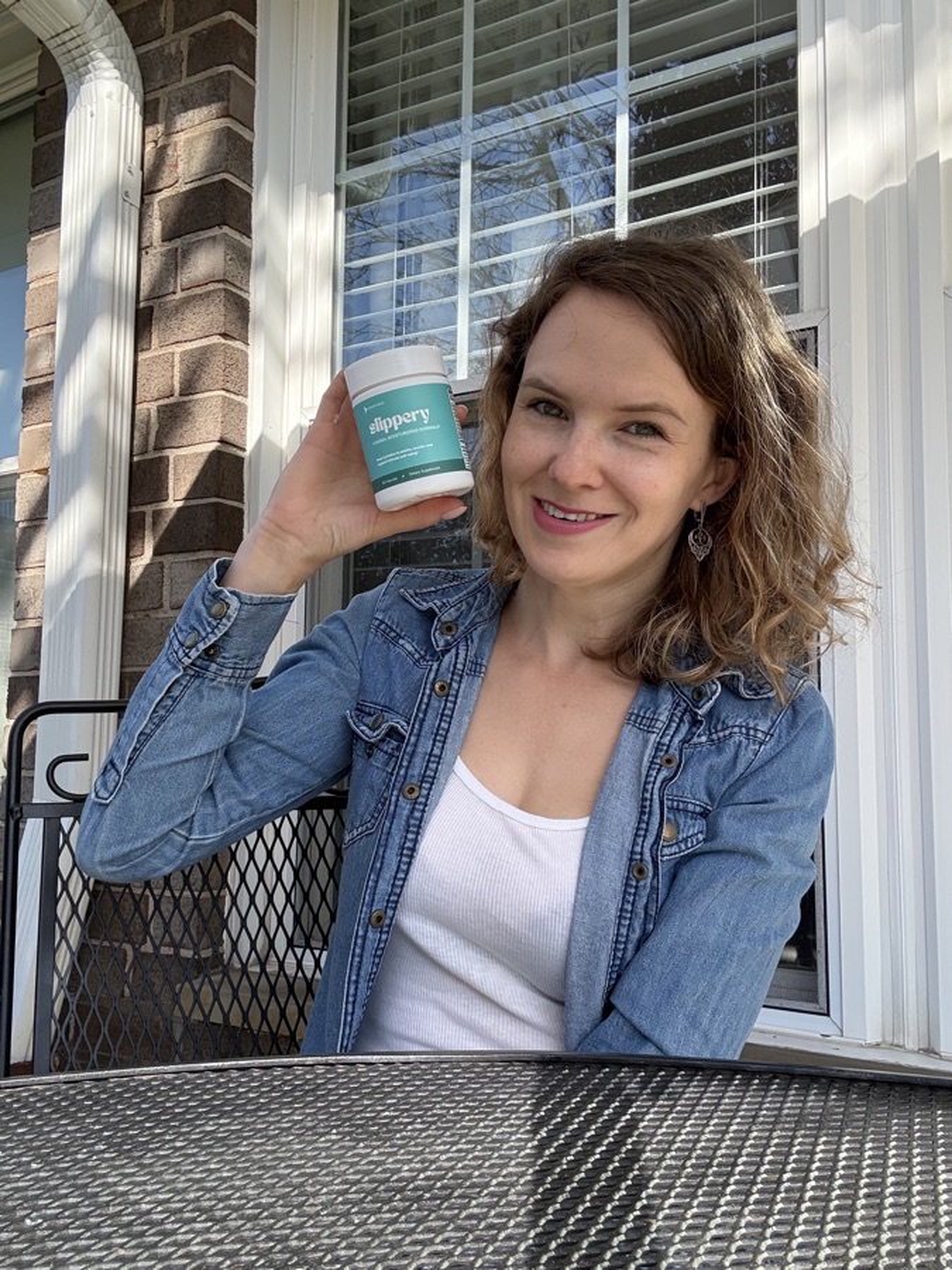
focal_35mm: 30
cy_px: 635
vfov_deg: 60.0
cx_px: 476
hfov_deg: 46.8
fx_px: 1100
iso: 40
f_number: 1.9
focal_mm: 2.69
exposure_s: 1/491
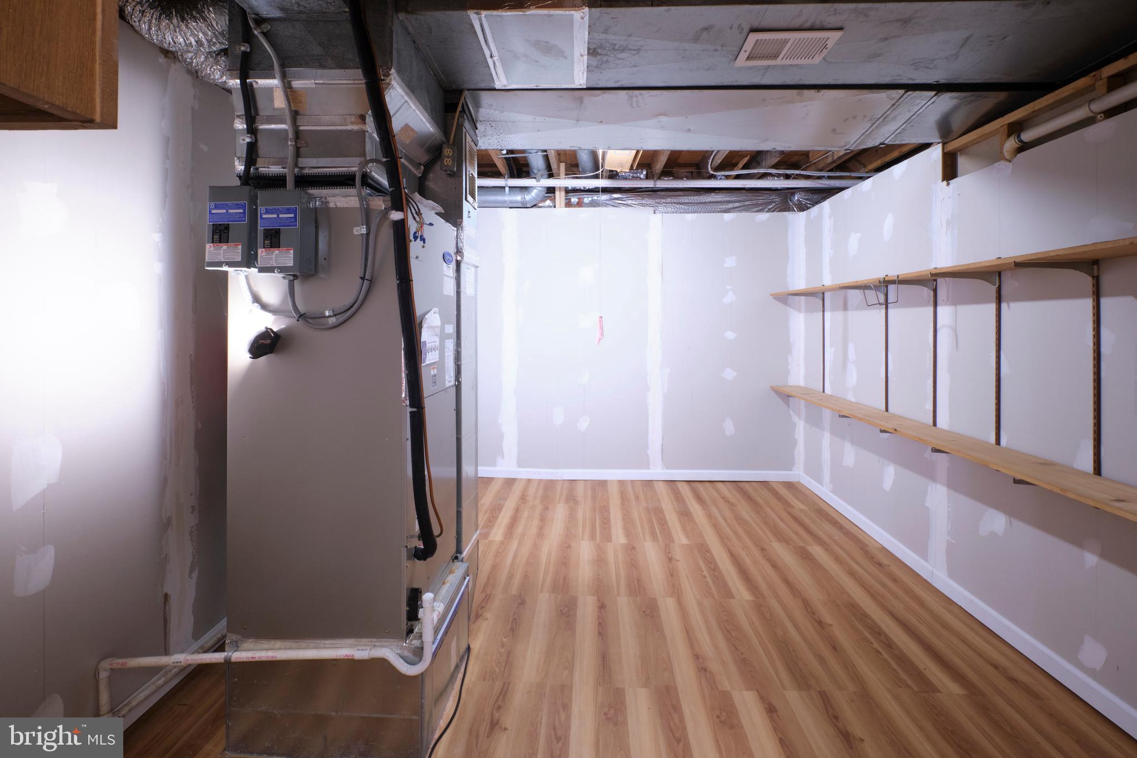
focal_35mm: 15
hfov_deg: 100.4
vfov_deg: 77.3
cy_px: 379
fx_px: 474
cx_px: 568
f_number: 11
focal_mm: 10
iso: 400
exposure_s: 1/1.1
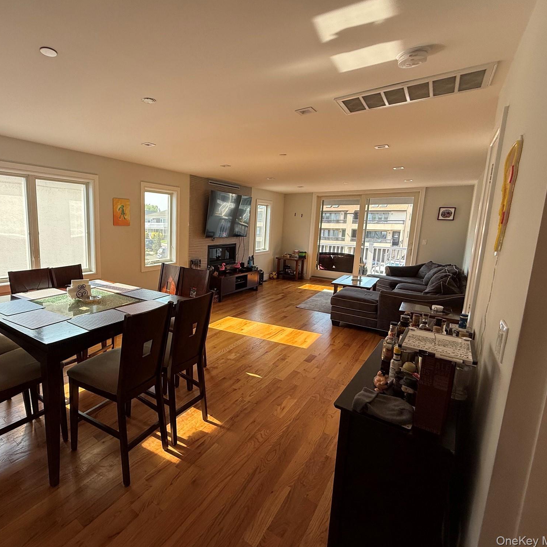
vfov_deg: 84.0
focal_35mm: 17
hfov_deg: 81.9
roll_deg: -1.4
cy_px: 268
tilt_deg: -8.9
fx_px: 304
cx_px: 195
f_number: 2.2
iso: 64
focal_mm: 2.22
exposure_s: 1/189
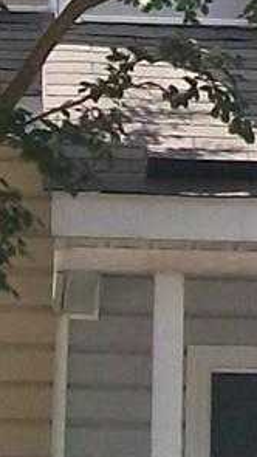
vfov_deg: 7.8
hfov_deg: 4.4
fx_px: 3294
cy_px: -138
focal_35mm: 272
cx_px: 519
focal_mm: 6
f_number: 2.7
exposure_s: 1/500
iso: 80
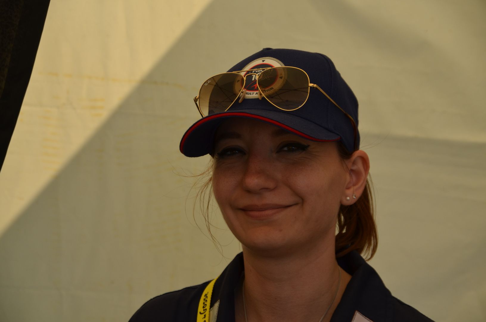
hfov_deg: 15.2
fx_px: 1819
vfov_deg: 10.1
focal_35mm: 135
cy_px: 161
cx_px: 243
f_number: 5.3
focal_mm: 90
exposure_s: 1/500
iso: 400
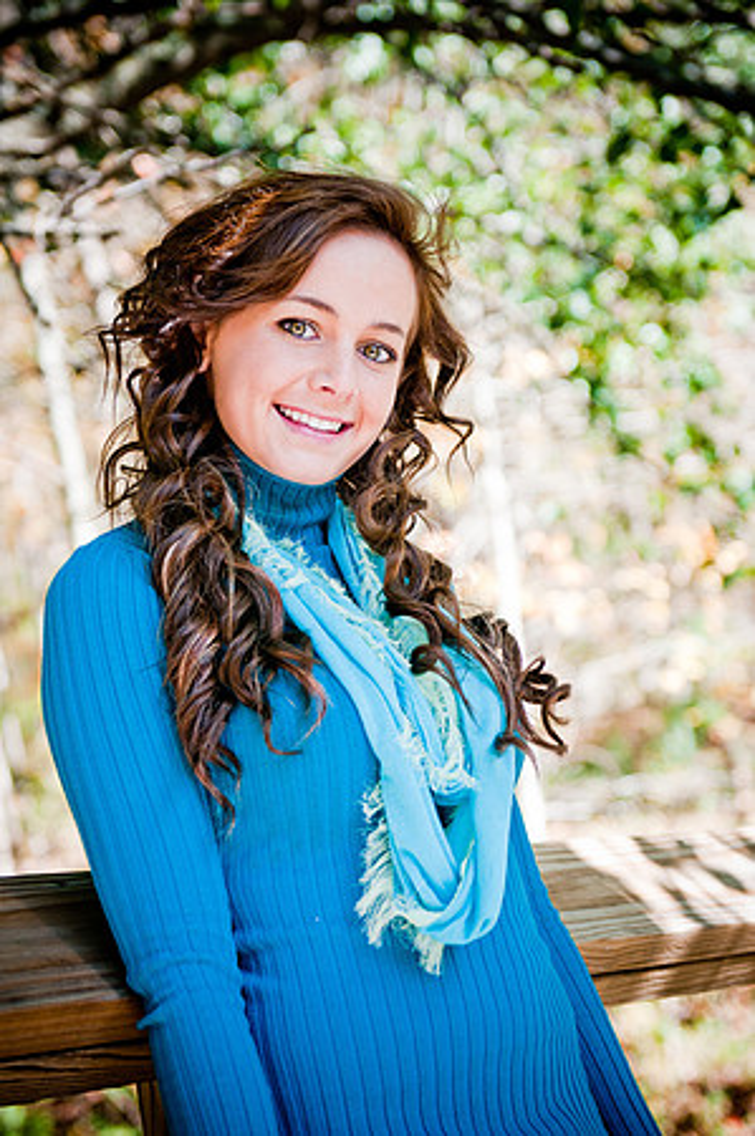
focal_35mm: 82
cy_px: 568
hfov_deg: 16.5
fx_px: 2601
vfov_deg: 24.6
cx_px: 378
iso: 200
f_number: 3.2
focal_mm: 55
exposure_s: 1/250
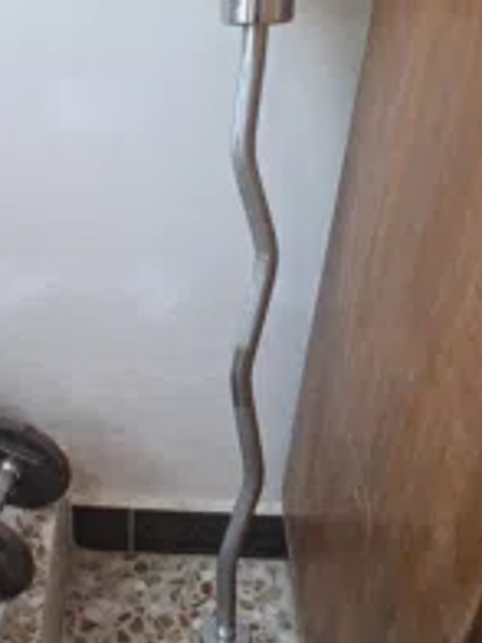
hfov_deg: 29.8
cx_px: 66
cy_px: 394
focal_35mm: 47
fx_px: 873
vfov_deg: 40.2
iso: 160
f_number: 1.8
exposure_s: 1/100
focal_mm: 5.54
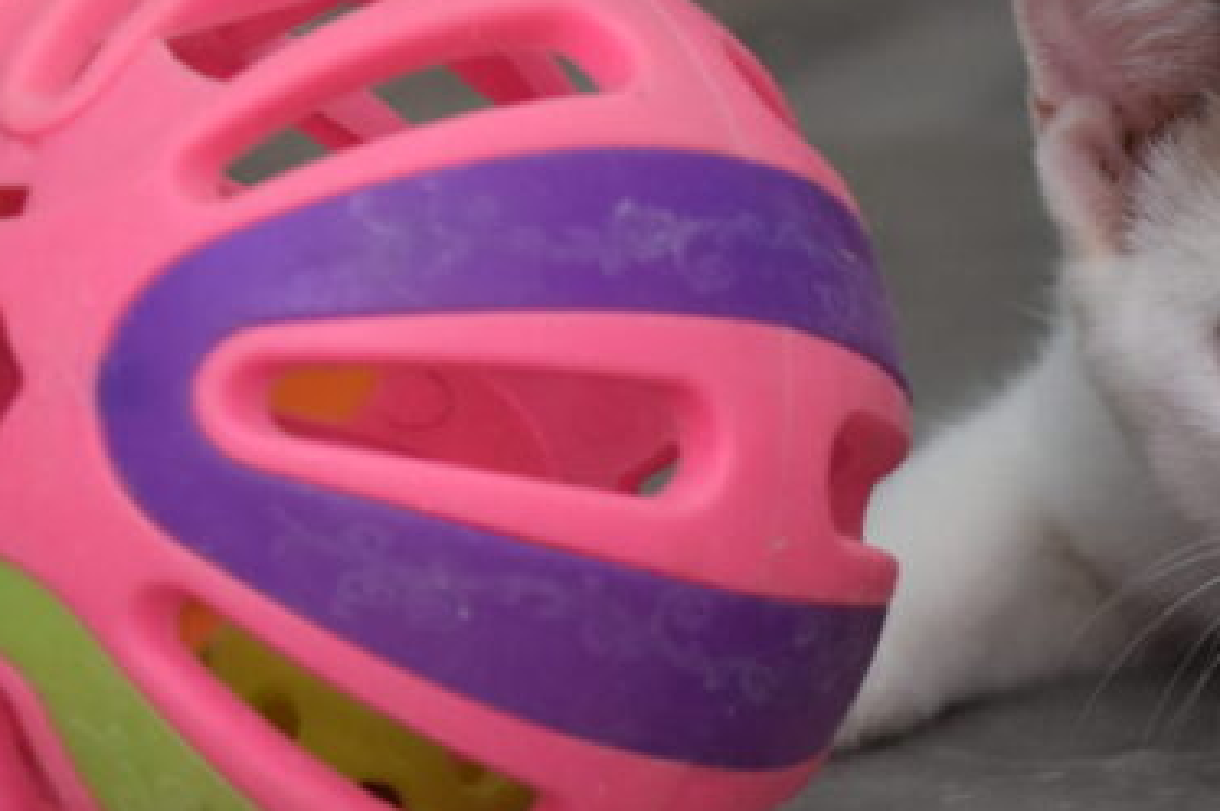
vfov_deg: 3.5
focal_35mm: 394
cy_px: 168
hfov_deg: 5.2
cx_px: 1747
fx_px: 13325
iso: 800
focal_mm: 85
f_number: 4
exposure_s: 1/1000
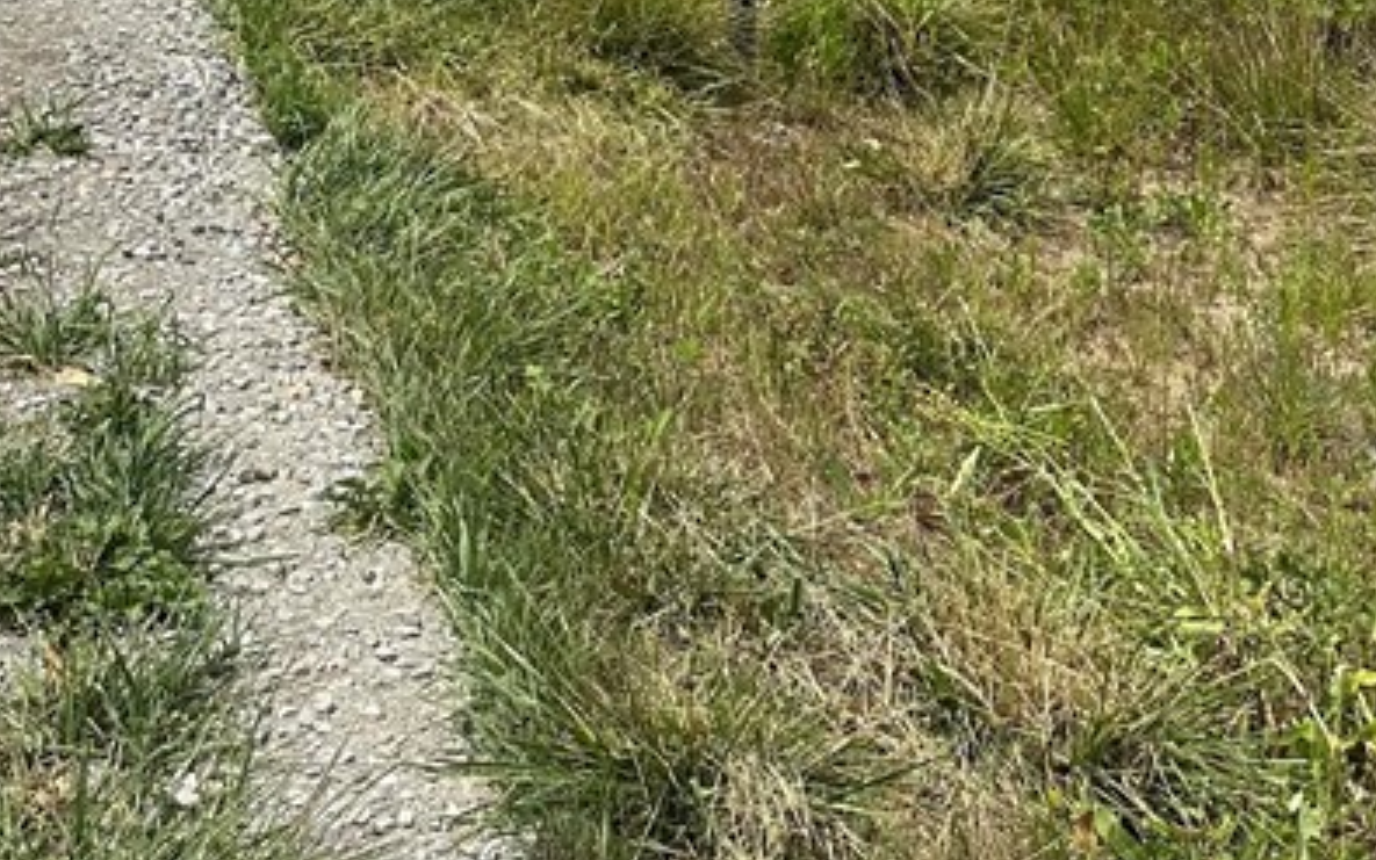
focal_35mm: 66
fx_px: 2475
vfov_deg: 16.7
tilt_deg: -0.6
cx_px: 770
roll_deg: -2.5
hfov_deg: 31.0
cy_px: -637
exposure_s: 1/6623
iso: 80
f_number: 1.78
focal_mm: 6.86
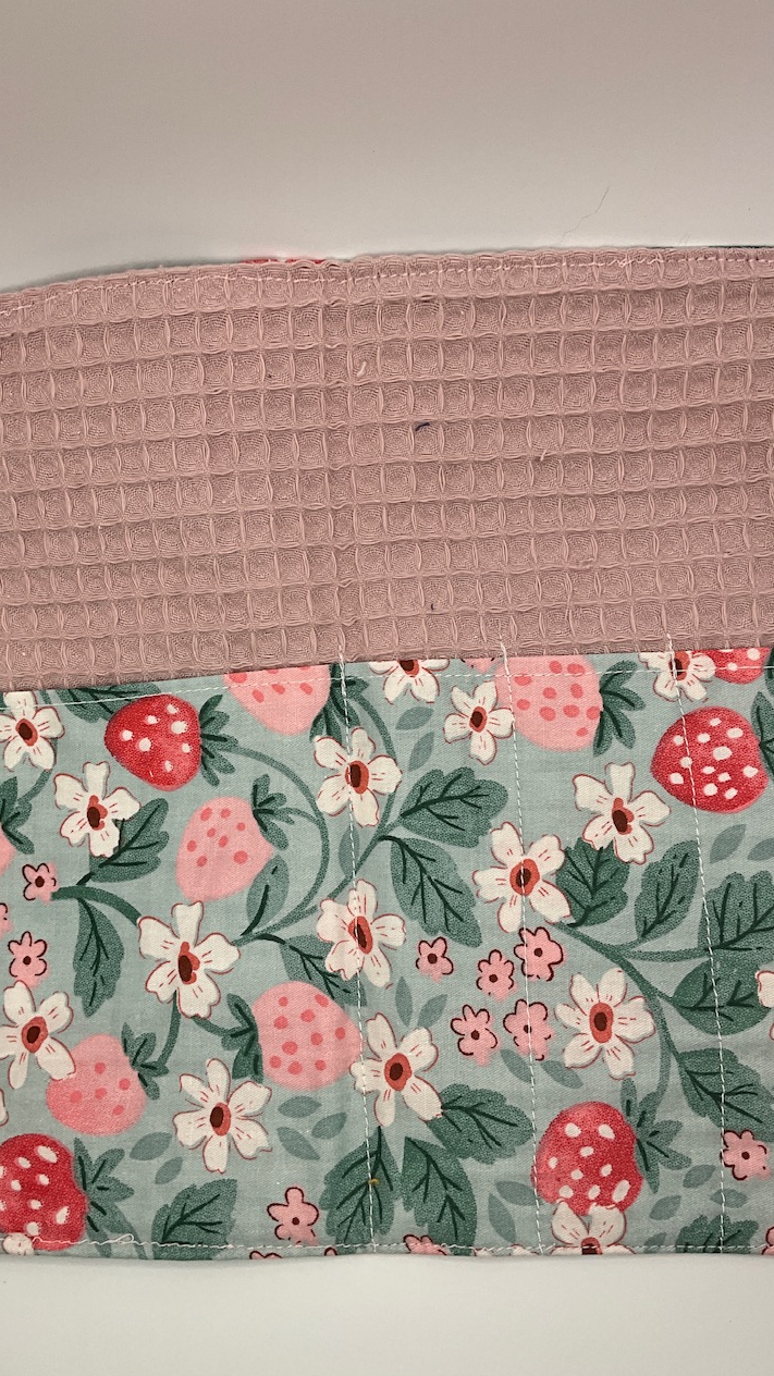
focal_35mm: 32
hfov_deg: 36.7
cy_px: 693
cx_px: 379
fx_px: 1168
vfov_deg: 61.0
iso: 25
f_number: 1.8
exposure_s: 1/248
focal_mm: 3
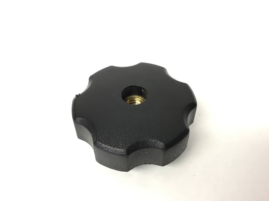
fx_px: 241
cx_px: 134
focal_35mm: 31
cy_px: 100
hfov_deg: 58.4
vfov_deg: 45.4
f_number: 2.4
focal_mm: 3.3
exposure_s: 1/33
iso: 80
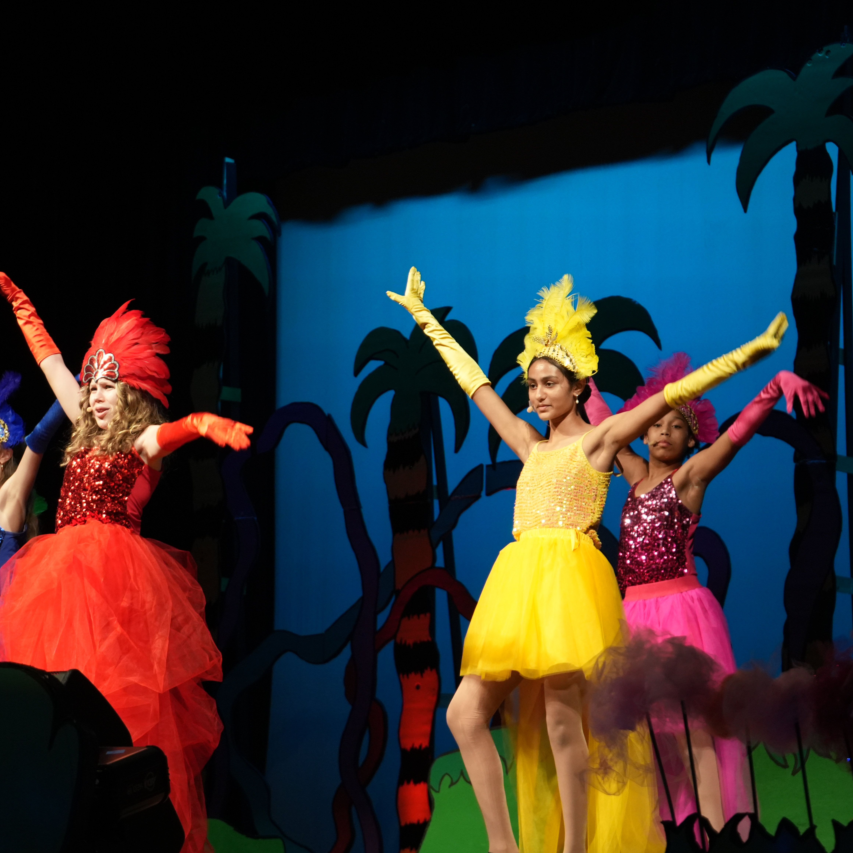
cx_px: 321
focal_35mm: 90
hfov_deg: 19.3
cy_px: 430
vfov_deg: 19.3
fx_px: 2509
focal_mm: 70
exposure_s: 1/160
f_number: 5.6
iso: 3200
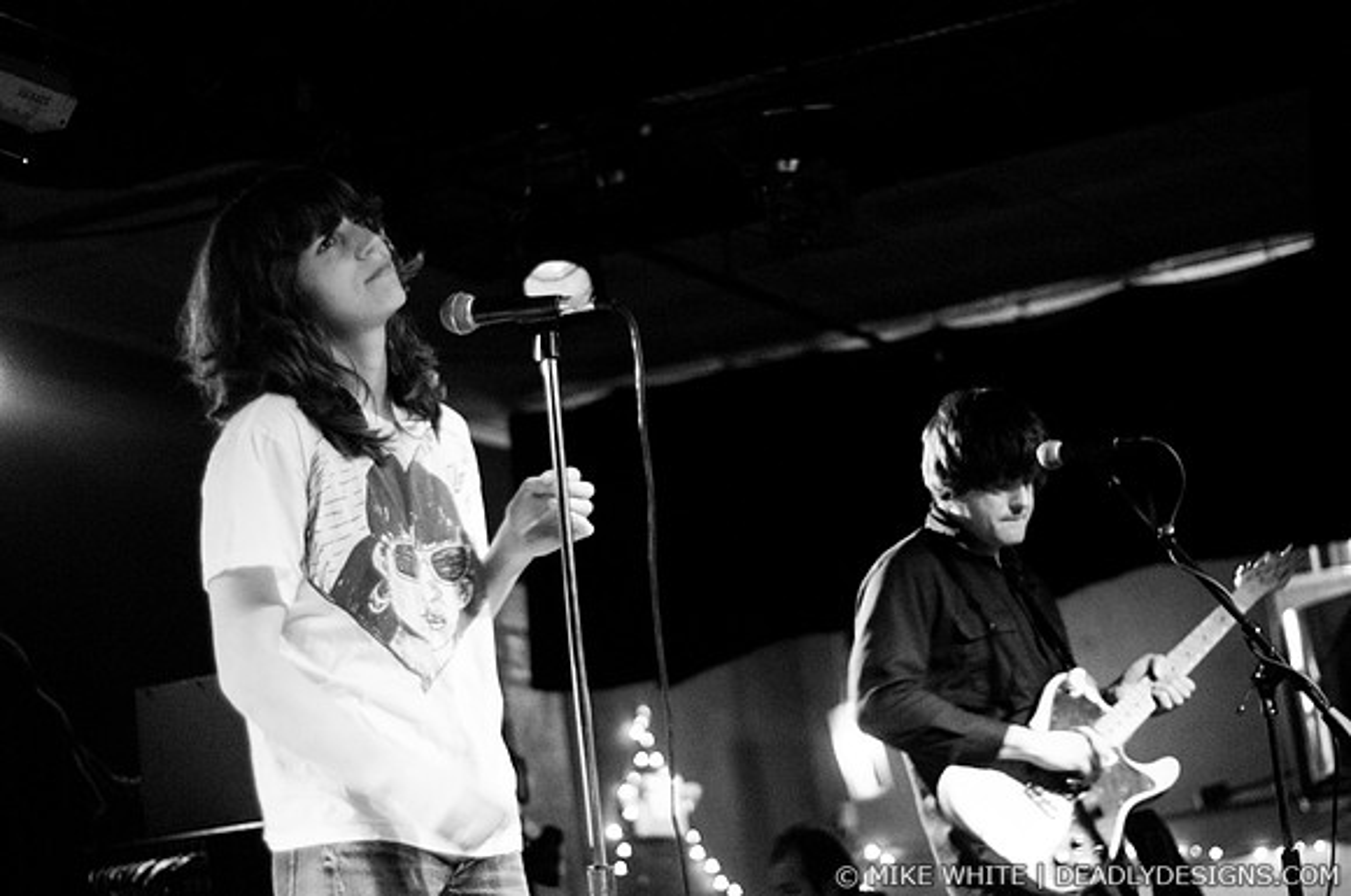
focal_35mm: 75
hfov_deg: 27.0
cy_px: 448
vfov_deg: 18.1
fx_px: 2811
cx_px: 676
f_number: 1.8
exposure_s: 1/25
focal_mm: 50
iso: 1000
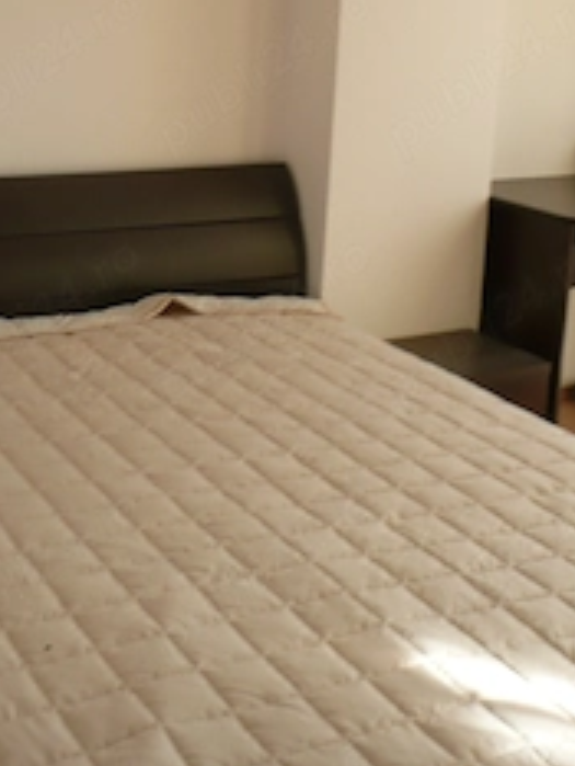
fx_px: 1217
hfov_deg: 26.3
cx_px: 148
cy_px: 125
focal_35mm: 55
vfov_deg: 33.6
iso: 100
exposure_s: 1/60
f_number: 3.5
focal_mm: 5.2
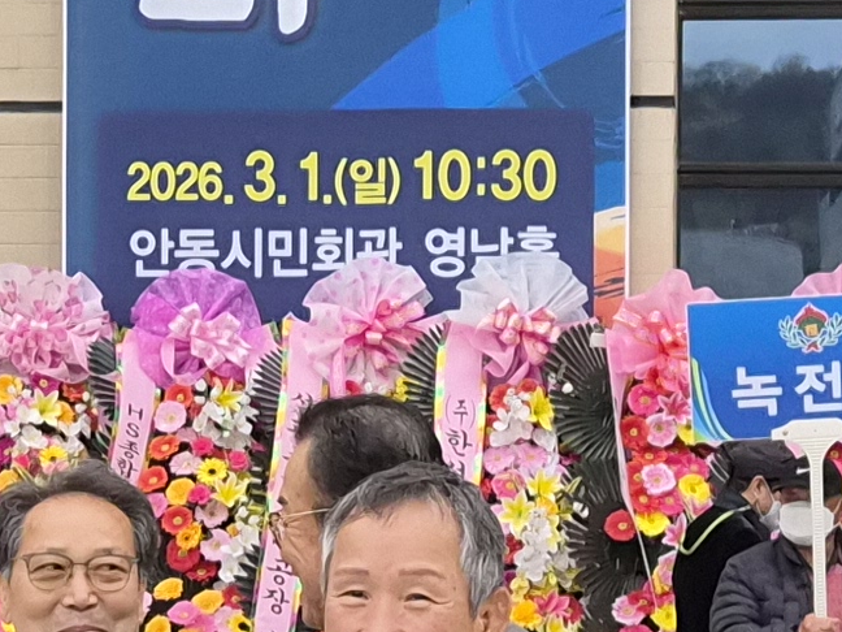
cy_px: 454
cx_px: 389
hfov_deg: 13.9
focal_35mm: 142
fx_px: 3454
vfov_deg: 10.4
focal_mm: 5.4
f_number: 1.8
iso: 64
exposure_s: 1/359
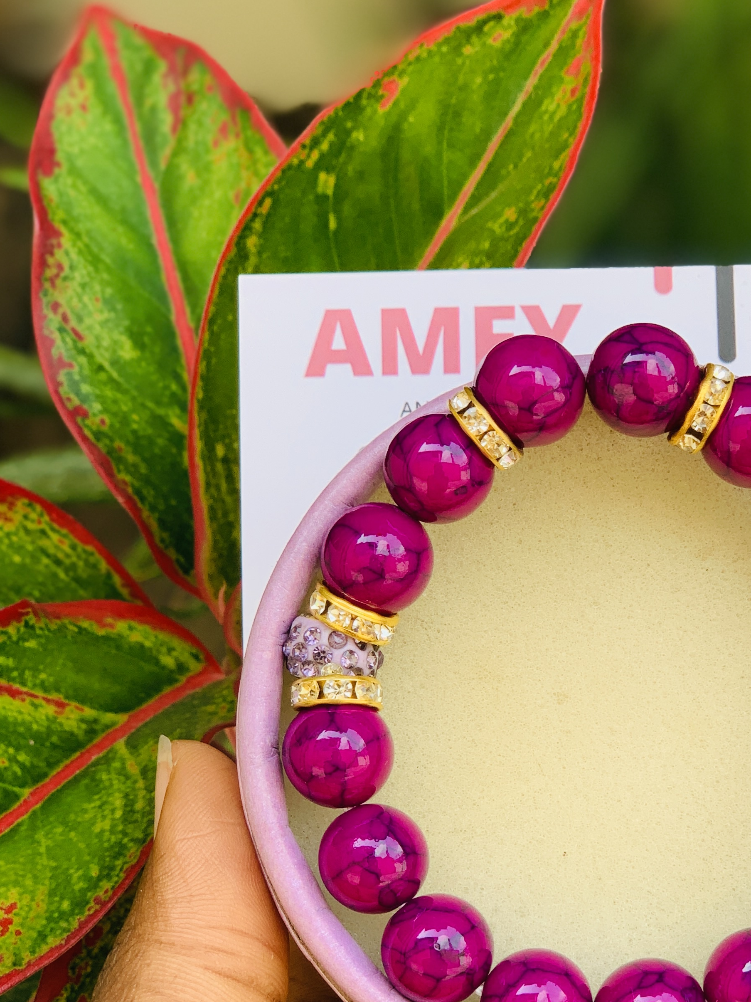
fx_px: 2517
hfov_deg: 16.8
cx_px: 624
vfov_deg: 22.4
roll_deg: -2.1
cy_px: 659
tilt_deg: -16.5
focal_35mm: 87
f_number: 2.4
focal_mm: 6
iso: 16
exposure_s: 1/122
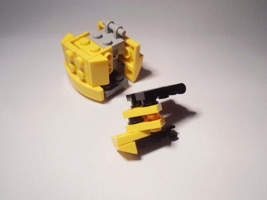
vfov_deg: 38.7
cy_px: 100
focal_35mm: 37
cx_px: 134
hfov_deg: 50.1
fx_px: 285
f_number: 3.9
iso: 80
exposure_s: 1/160
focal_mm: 6.61
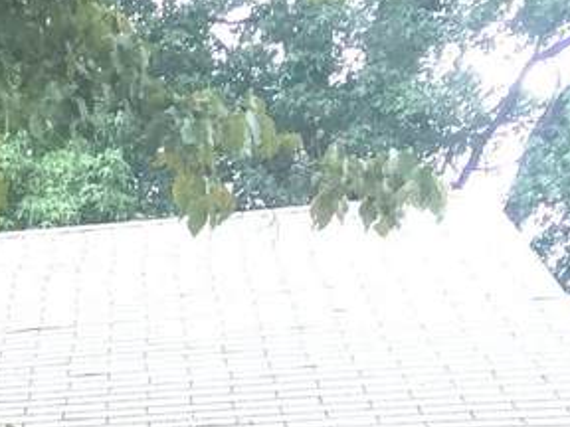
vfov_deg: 10.3
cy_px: 936
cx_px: -643
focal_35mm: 129
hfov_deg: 12.9
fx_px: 2124
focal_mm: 4.15
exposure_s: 1/120
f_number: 2.2
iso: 32
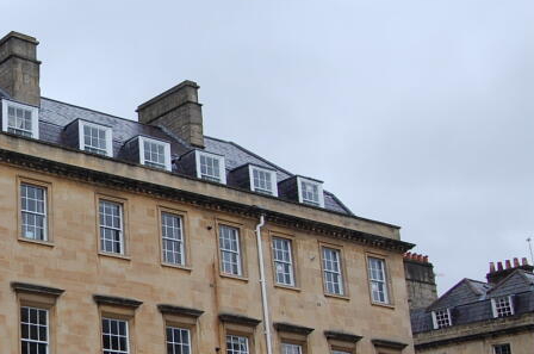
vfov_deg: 20.7
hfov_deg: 28.0
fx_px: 965
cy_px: 253
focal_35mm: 65
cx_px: -67
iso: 200
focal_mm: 19
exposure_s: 1/160
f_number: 6.3
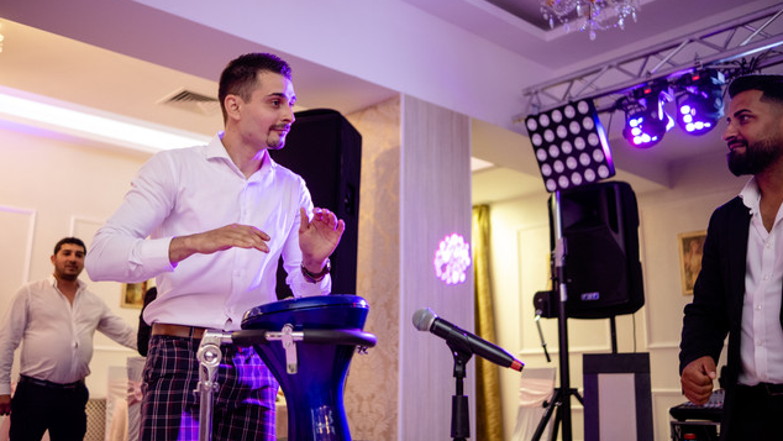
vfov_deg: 32.0
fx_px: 768
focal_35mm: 37
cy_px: 188
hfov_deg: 54.0
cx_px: 389
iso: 800
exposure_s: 1/200
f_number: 1.4
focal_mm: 23
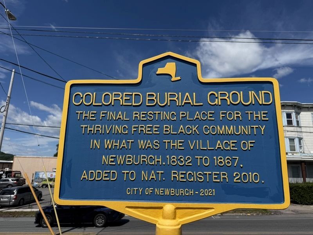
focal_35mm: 24
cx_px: 156
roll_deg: -1.8
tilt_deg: +12.2
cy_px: 118
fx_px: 217
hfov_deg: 71.6
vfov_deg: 56.8
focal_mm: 6.76
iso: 80
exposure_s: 1/8130
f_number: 1.78
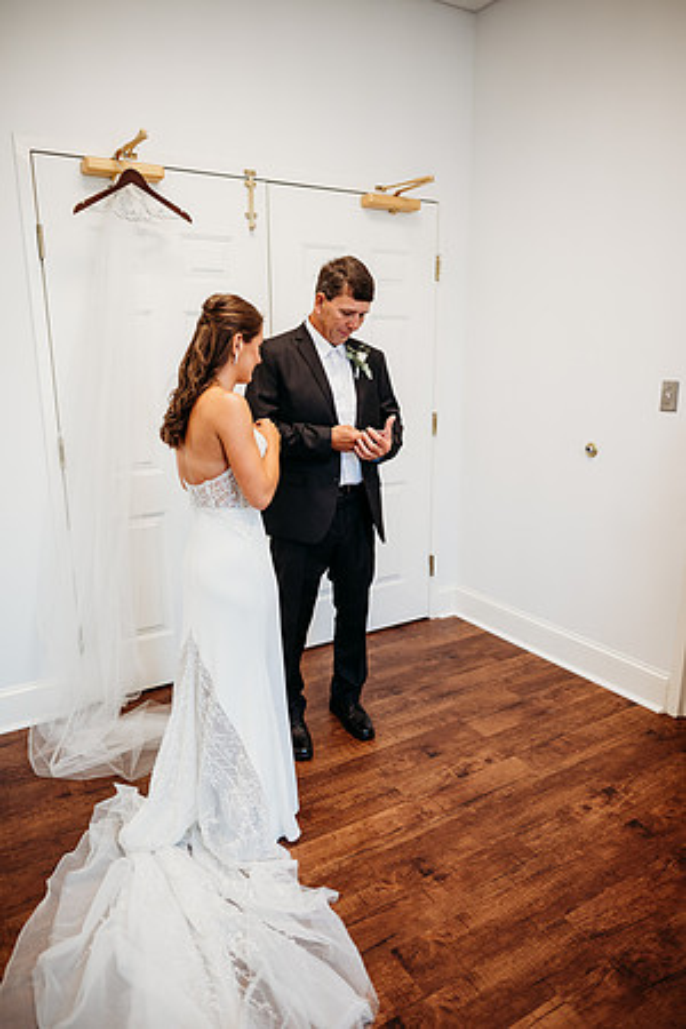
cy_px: 514
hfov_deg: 53.1
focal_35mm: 24
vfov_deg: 73.7
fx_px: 686
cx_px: 343
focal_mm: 24
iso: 320
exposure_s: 1/160
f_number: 2.5
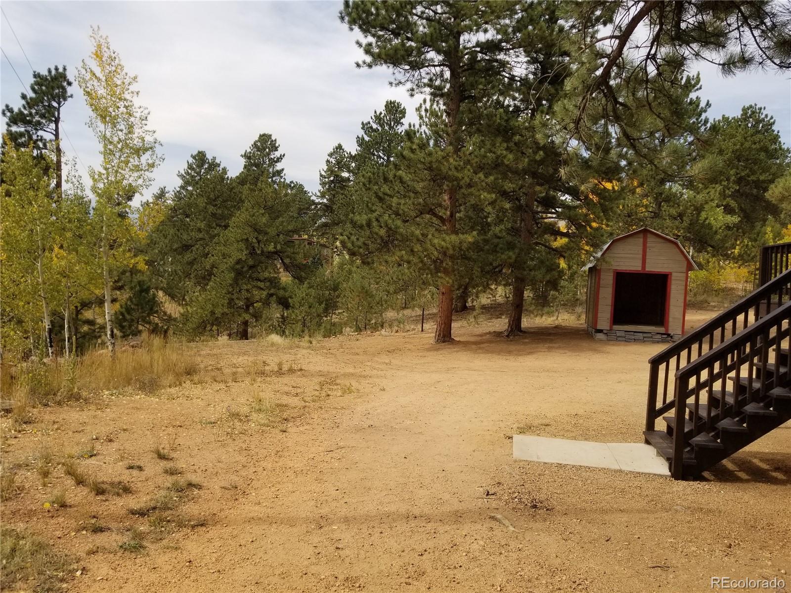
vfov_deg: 53.1
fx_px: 594
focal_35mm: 26
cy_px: 296
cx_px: 396
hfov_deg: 67.3
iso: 50
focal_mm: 4.3
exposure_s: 1/2256
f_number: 1.7
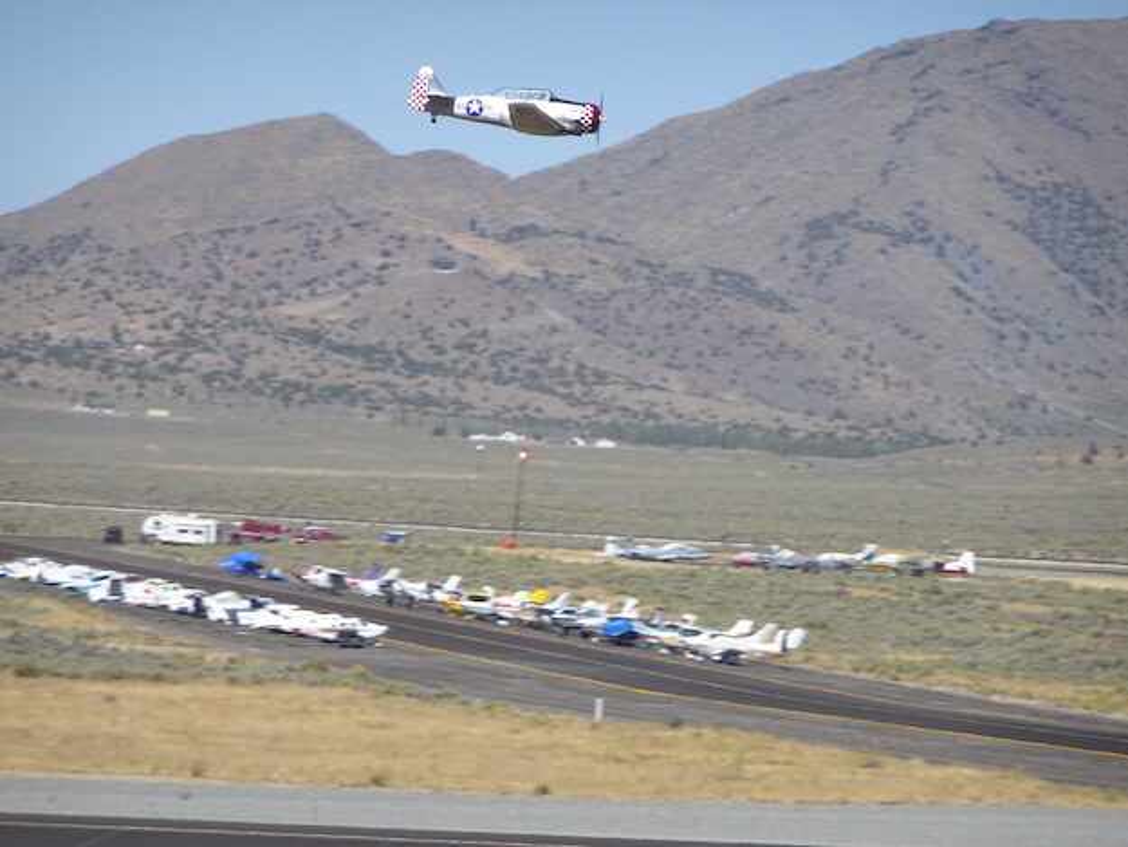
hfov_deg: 5.6
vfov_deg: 4.2
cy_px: 424
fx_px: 11570
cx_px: 564
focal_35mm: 355
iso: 80
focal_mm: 60.59
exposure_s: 1/400
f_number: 6.3
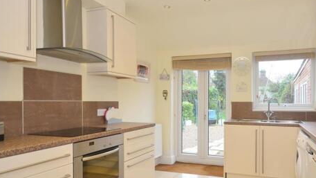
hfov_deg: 72.7
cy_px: 101
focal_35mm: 25
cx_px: 206
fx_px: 207
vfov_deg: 46.3
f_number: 7.1
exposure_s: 1/8
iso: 200
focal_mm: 11
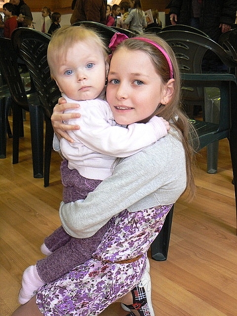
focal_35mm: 46
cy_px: 158
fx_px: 420
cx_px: 118
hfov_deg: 31.5
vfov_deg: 41.2
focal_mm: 7.6
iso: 200
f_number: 2.8
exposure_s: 1/30
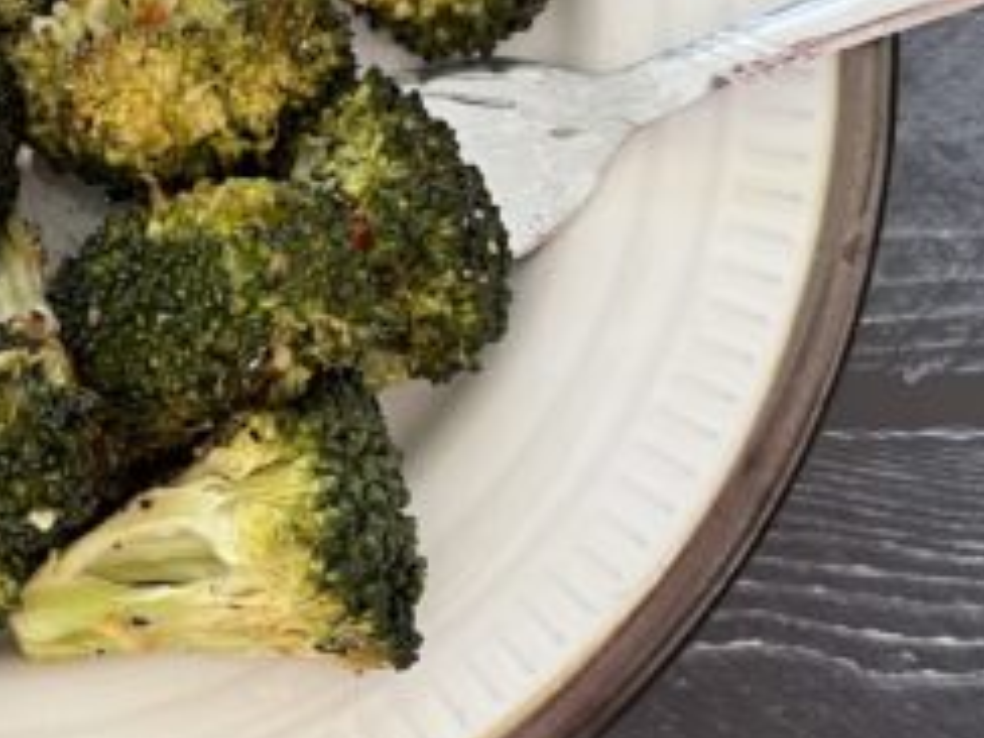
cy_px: 56
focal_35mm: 82
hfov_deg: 22.2
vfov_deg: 17.7
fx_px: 2331
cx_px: -153
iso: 125
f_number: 1.6
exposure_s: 1/76
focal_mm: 5.1
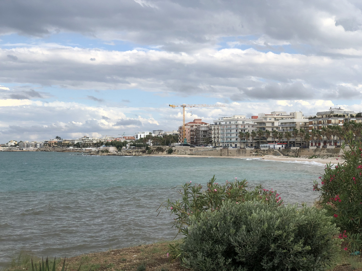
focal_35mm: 52
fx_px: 544
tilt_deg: +1.3
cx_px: 181
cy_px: 136
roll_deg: +1.0
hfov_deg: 36.8
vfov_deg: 28.0
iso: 16
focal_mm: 6
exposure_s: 1/827
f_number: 2.4
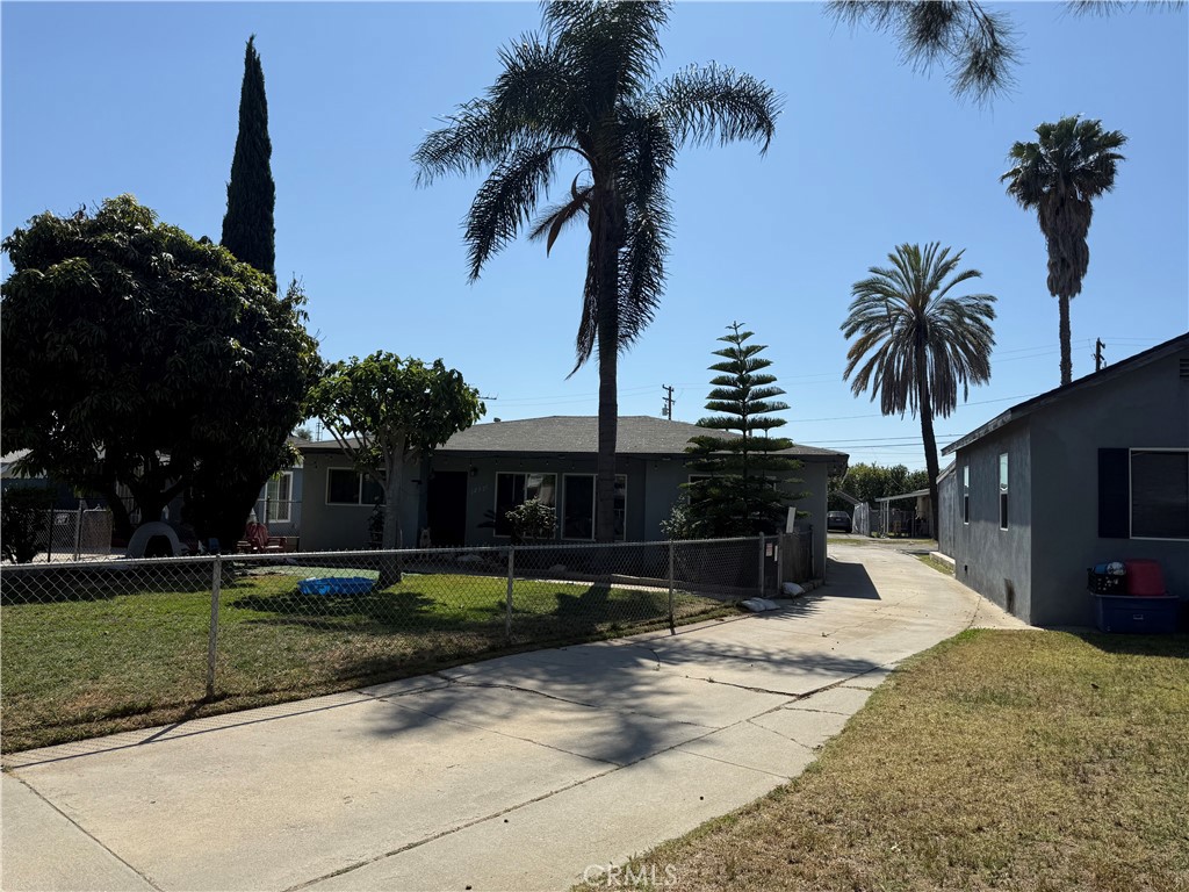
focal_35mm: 24
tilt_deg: +4.1
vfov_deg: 56.8
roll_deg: -1.5
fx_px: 824
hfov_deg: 71.6
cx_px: 594
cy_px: 446
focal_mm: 6.76
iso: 80
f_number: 1.78
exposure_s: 1/7353
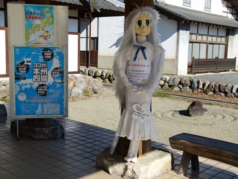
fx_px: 316
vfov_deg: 31.5
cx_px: 119
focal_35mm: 46
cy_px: 90
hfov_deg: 41.2
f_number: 4
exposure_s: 1/800
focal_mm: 8.3
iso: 100
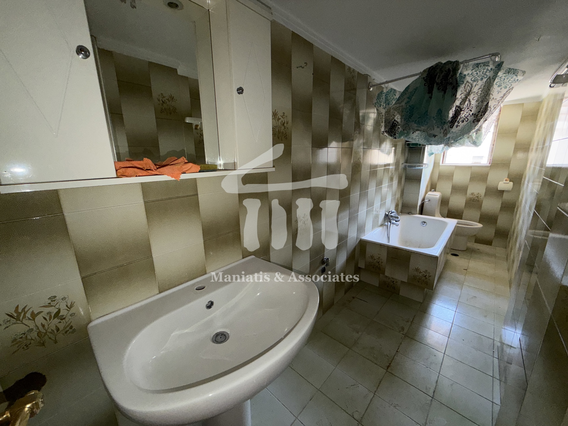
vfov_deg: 85.7
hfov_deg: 102.1
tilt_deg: -14.1
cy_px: 213
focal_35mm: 14
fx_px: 230
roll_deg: +1.4
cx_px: 284
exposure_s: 1/82
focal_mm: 2.22
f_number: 2.2
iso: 64
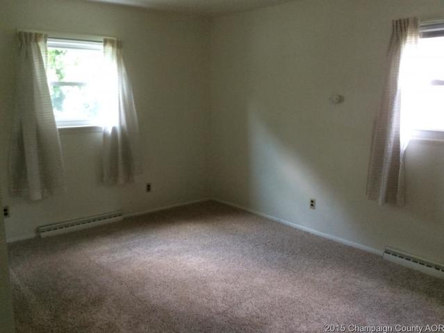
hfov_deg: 55.3
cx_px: 222
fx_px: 424
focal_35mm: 33
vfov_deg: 43.0
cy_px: 166
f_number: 2.4
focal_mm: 3.3
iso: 125
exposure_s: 1/24
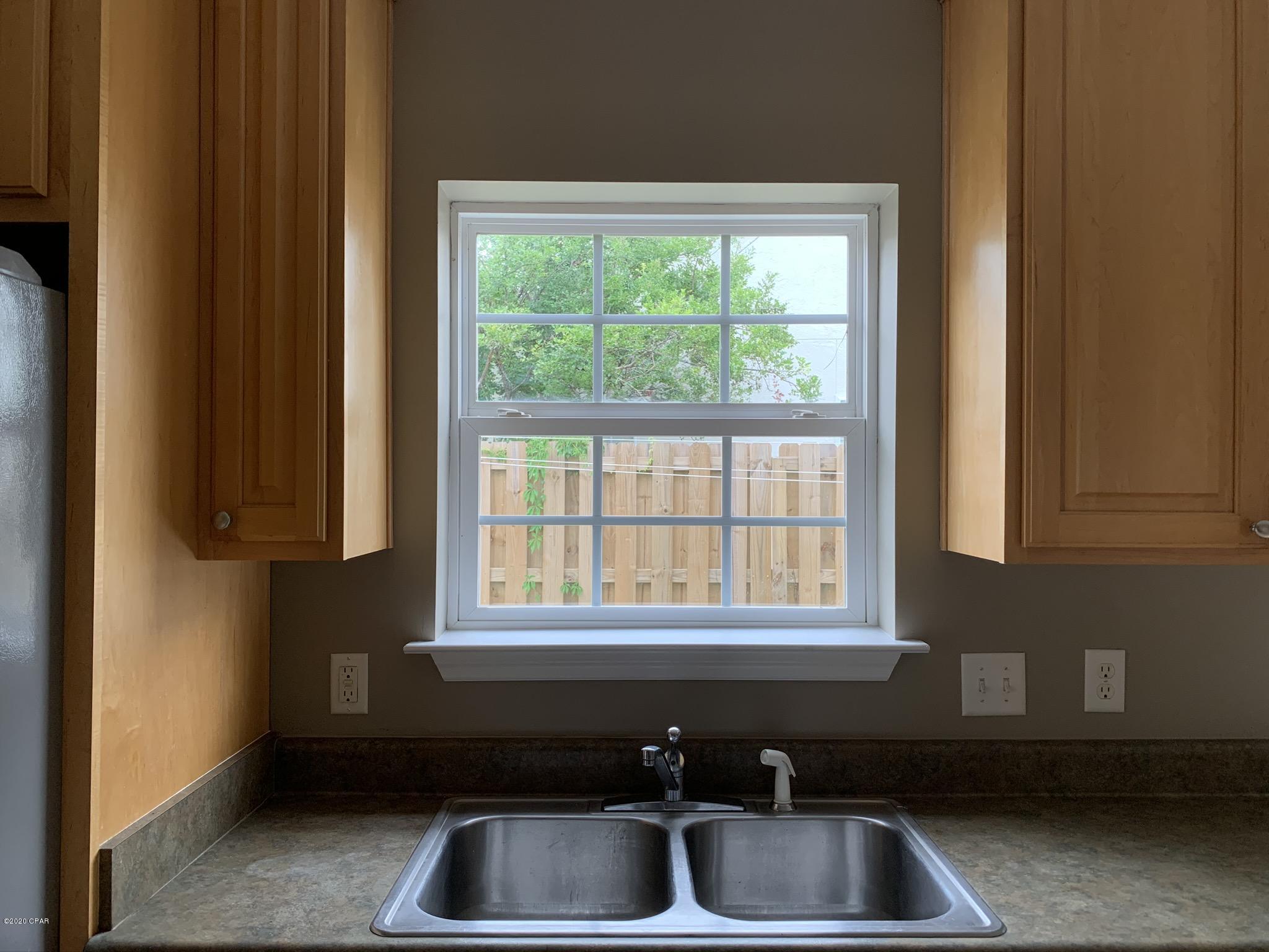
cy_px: 476
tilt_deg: +1.8
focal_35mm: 26
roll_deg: -0.5
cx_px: 634
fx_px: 953
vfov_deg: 53.1
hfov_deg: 67.3
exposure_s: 1/121
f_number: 1.8
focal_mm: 4.25
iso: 80
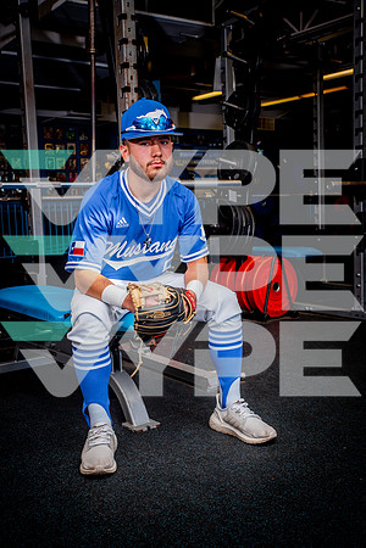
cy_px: 274
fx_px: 610
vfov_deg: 48.5
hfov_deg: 33.4
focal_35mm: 40
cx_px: 183
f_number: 6.3
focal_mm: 40
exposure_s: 1/125
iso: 160
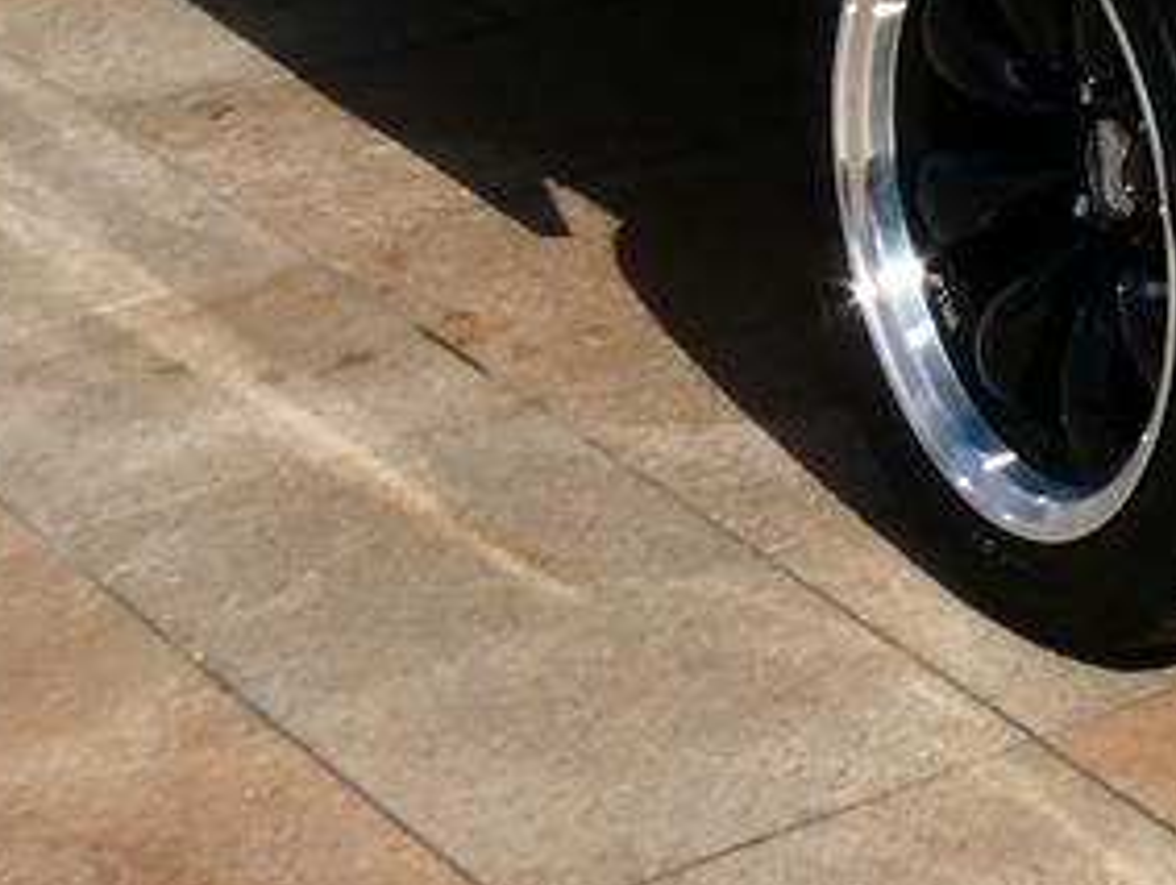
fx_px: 5953
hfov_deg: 10.5
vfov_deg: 7.6
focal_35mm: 175
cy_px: -1579
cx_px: 2202
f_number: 5
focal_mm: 5.4
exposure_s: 1/1000
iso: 80
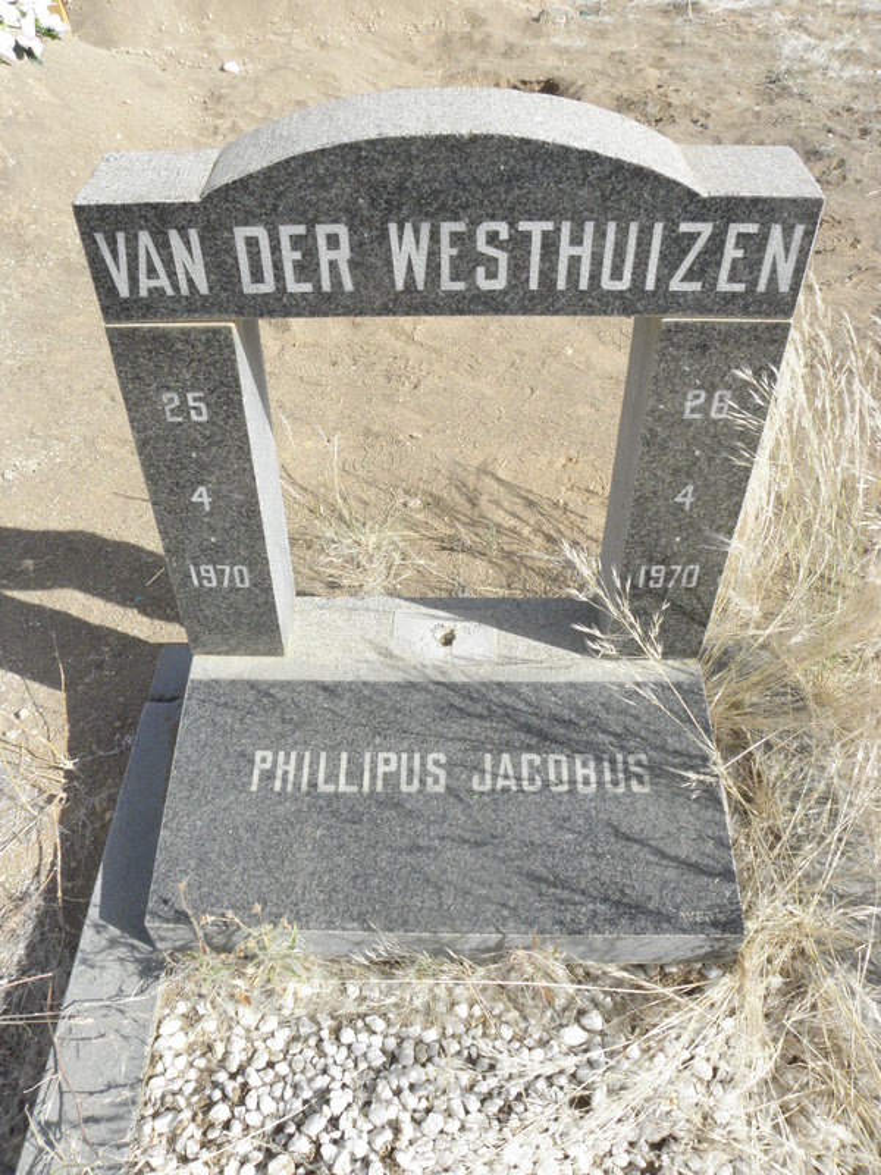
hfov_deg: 53.1
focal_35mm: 26
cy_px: 588
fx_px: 882
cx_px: 440
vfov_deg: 67.3
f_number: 6.3
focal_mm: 4.6
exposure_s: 1/640
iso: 200
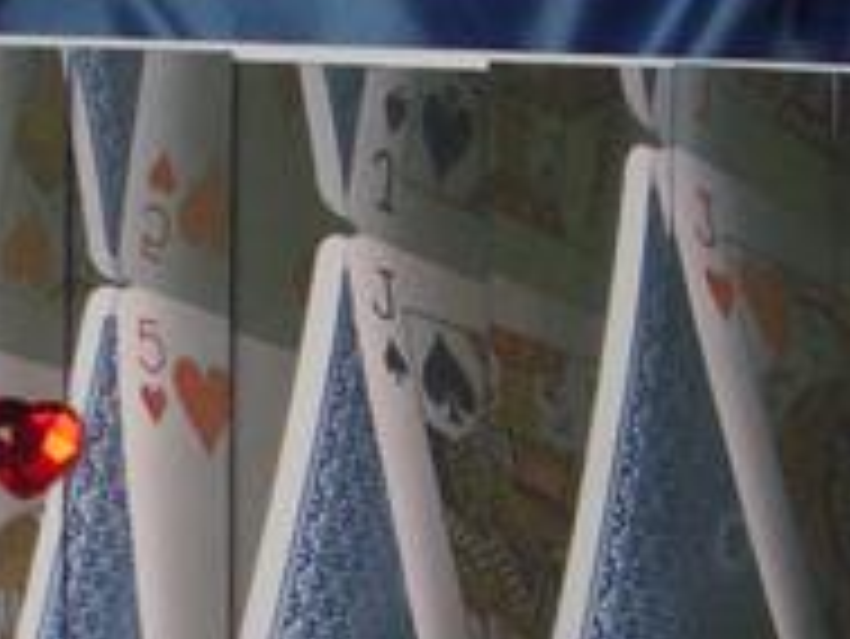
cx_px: 211
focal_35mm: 148
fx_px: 3636
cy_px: 612
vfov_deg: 10.0
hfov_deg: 13.3
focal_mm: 10.2
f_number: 3.5
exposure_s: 1/60
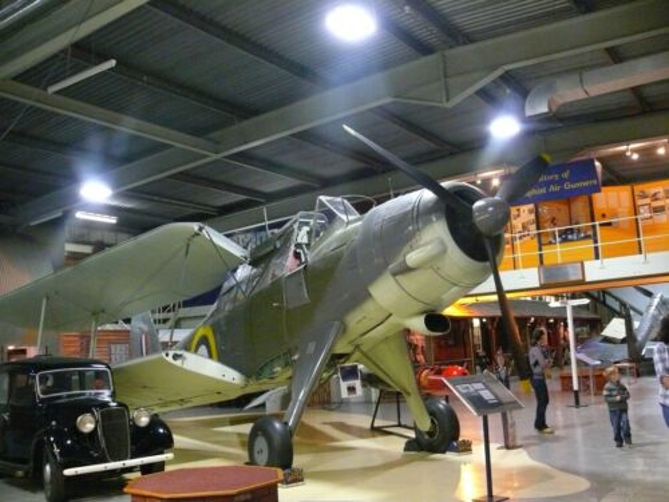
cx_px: 334
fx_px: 676
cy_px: 251
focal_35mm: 35
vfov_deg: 40.7
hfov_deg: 52.6
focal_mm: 7.4
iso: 800
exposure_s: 1/20
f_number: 2.8
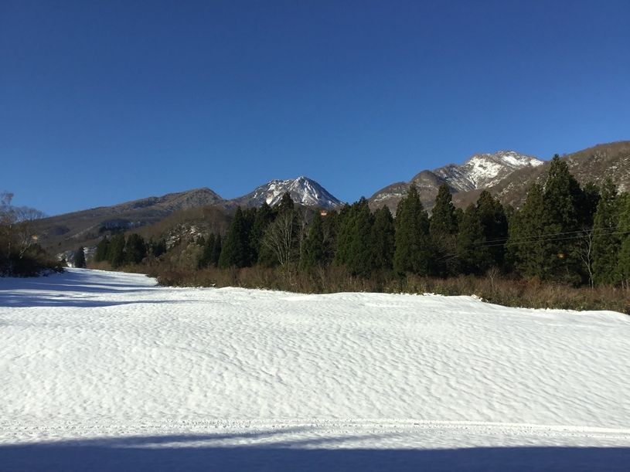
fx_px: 564
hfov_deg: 58.4
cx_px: 315
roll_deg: -1.0
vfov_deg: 45.4
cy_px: 236
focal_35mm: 31
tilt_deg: +11.1
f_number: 2.4
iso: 25
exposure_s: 1/1381
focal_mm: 3.3
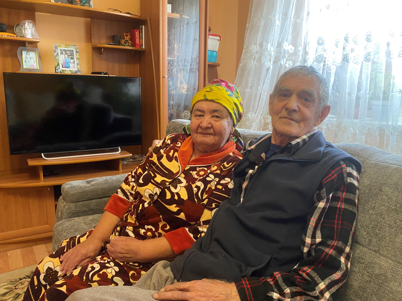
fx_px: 302
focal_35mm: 26
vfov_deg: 53.0
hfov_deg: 67.3
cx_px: 201
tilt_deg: -11.9
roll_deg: +2.2
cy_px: 150
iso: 320
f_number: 1.8
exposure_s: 1/50
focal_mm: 4.25
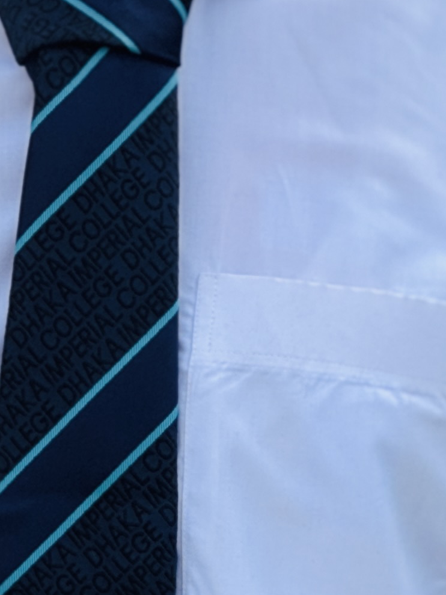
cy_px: 102
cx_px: 52
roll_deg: -1.5
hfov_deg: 4.7
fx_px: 5393
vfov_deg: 6.3
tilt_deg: -6.5
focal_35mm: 314
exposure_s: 1/236
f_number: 2.8
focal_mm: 9
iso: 25
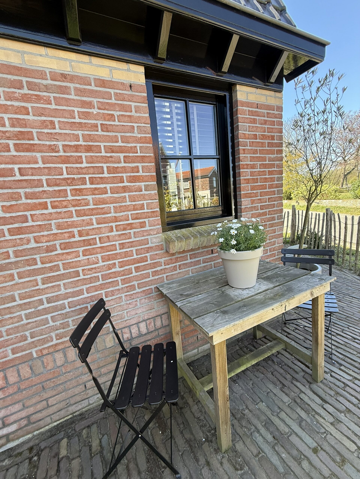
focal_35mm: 14
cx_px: 180
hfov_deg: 85.7
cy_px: 240
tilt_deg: -9.5
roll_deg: +5.3
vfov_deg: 102.1
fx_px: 194
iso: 50
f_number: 2.2
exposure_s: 1/141
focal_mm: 2.22
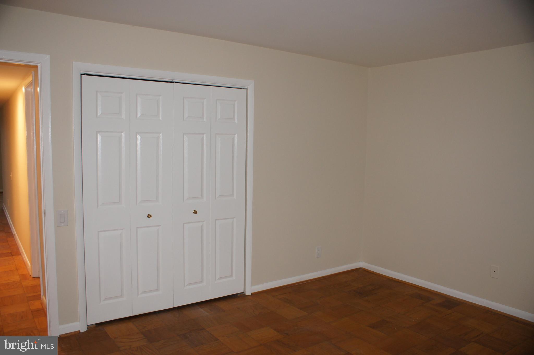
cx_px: 267
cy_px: 178
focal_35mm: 27
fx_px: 400
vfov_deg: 47.9
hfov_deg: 67.4
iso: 320
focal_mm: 18
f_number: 3.5
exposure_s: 1/60
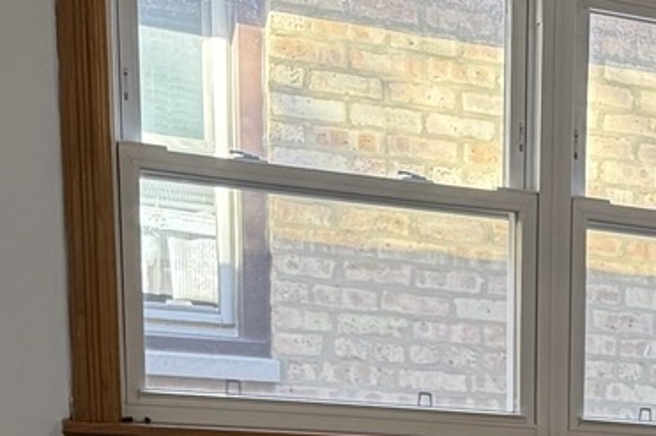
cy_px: 828
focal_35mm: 97
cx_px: 953
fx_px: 1767
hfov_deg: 18.8
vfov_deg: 12.6
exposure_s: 1/120
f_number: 1.78
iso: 320
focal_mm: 6.76
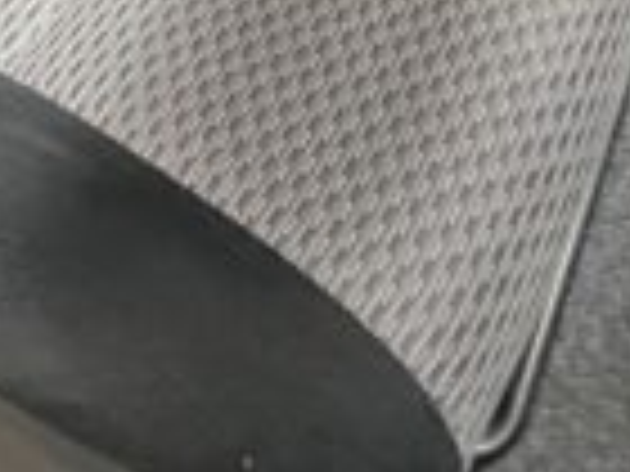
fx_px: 1456
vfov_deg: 11.8
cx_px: 261
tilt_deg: -23.2
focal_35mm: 80
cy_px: -868
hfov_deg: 24.4
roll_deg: -1.0
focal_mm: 2.22
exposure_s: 1/50
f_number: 2.2
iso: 640
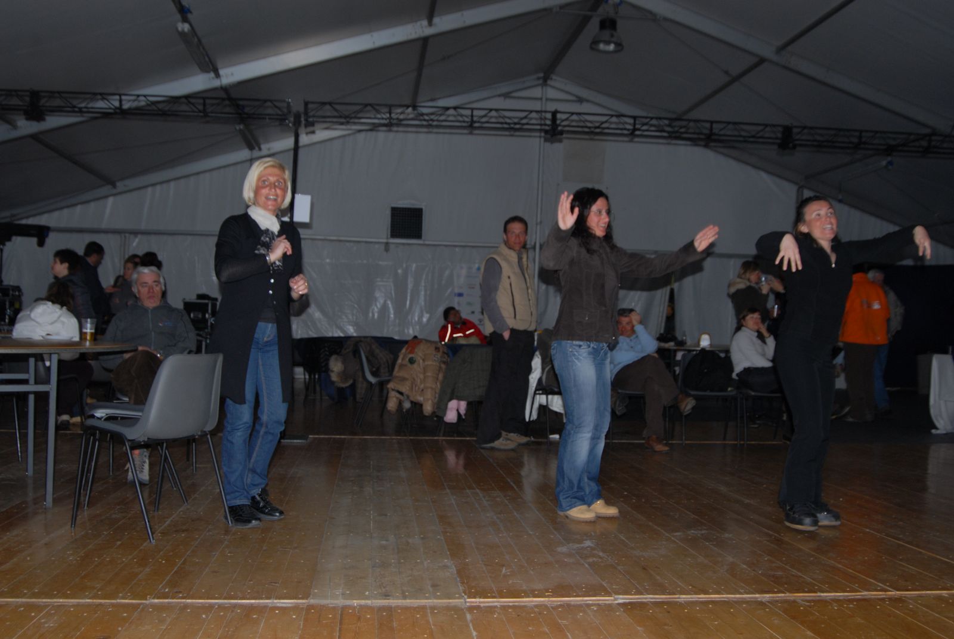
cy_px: 320
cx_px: 477
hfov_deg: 53.1
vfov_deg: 37.0
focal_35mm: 36
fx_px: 955
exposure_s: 1/60
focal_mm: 24
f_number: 3.5
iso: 250
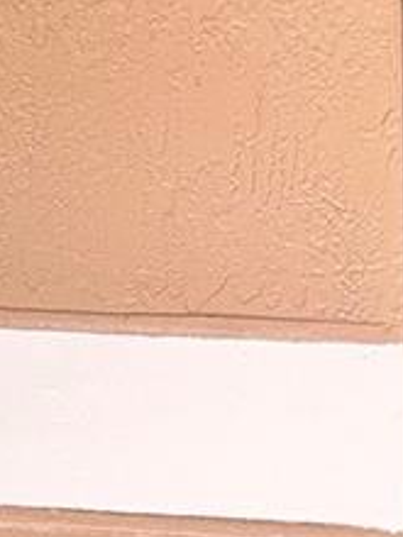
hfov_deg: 10.6
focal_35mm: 131
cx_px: 740
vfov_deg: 14.3
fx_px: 2033
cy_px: -200
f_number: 1.78
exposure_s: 1/142
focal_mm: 6.86
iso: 64
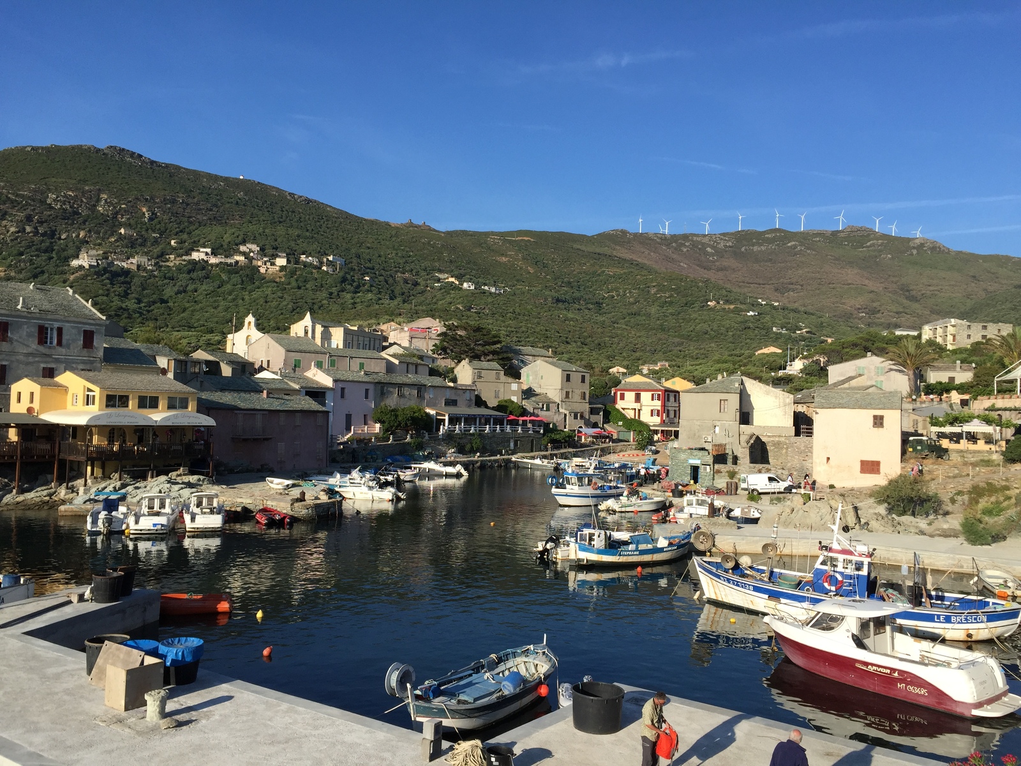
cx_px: 510
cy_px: 383
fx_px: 855
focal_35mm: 29
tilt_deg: +1.4
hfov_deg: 61.7
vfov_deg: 48.2
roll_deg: -2.4
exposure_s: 1/1980
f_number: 2.2
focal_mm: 4.15
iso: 32
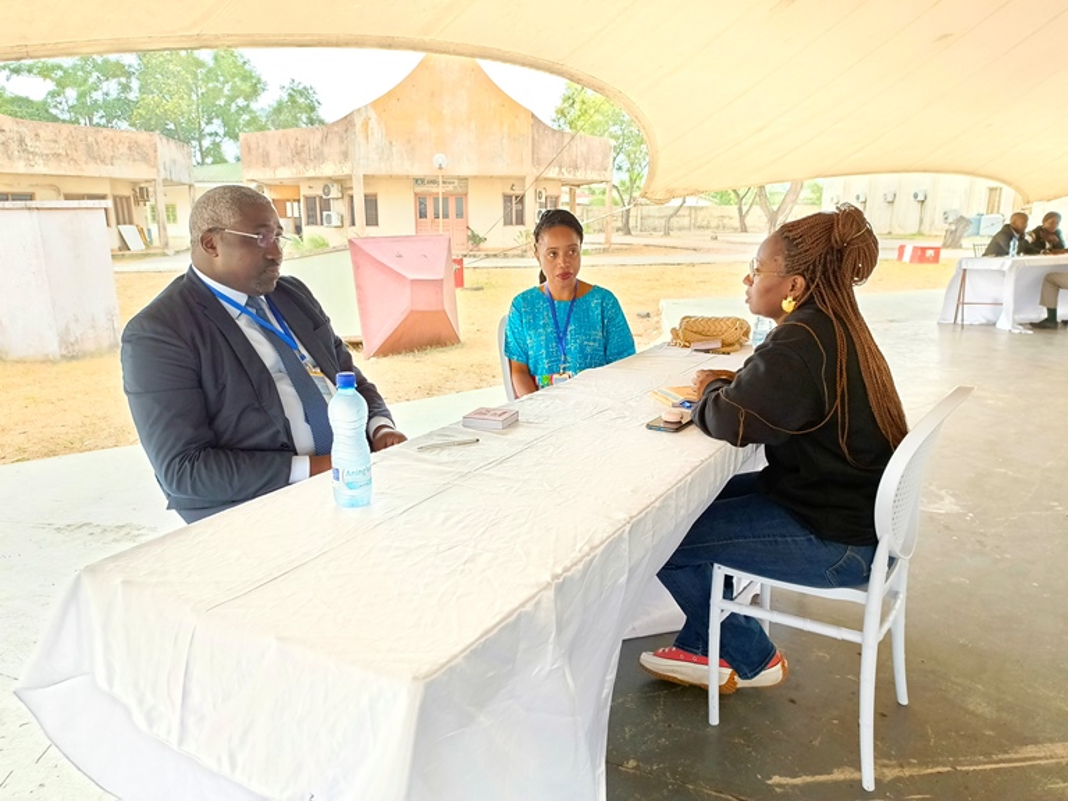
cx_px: 534
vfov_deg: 56.8
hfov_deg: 71.6
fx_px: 740
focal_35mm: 24
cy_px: 400
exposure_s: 1/99.9
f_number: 1.7
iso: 206
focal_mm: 5.25
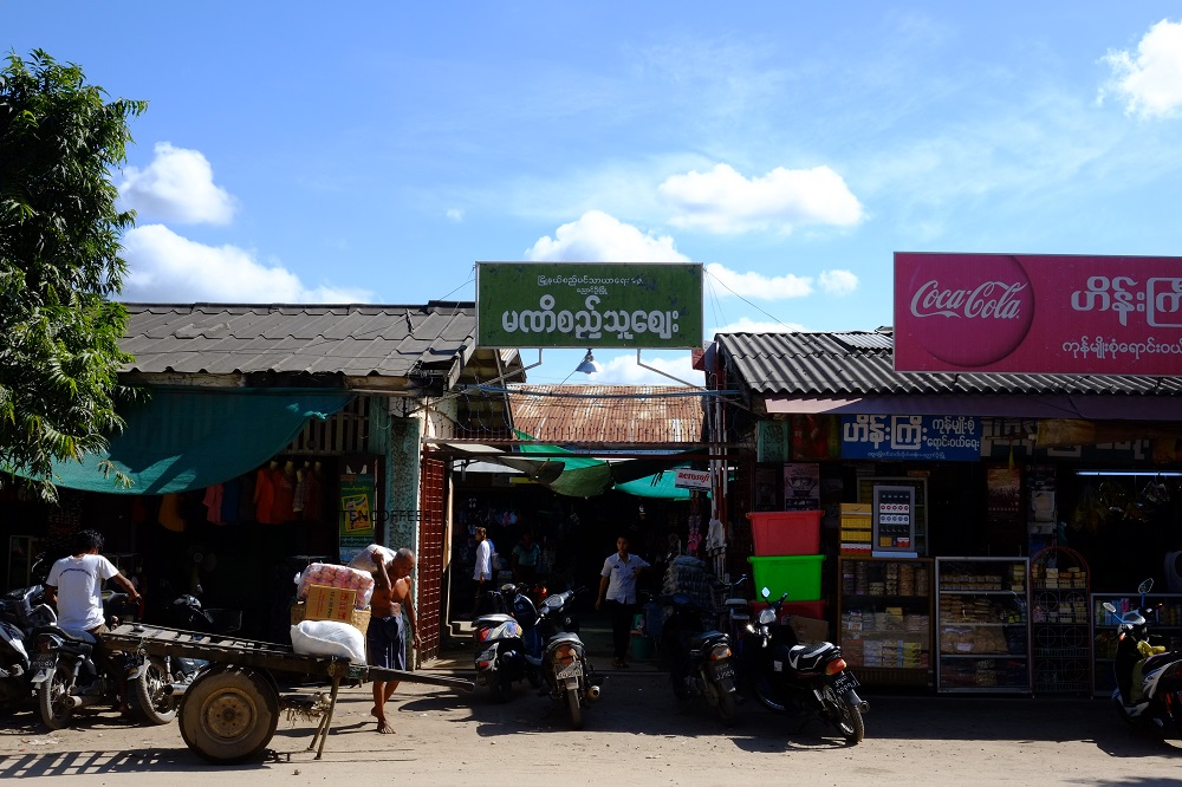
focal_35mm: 41
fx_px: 1346
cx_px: 591
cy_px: 394
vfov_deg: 32.6
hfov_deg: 47.4
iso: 500
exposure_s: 1/250
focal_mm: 27
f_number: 16
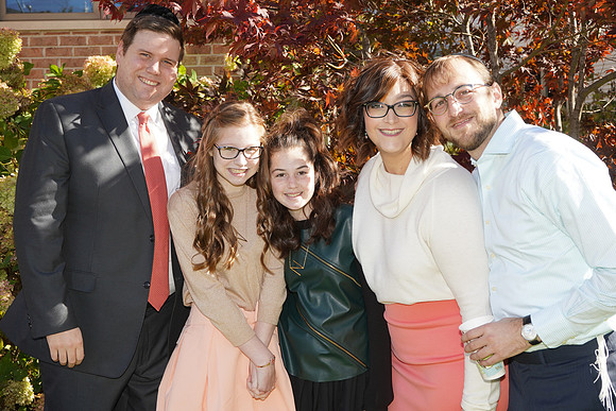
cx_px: 308
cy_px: 206
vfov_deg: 27.5
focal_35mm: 49
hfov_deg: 40.3
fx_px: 839
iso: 250
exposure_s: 1/250
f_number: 7.1
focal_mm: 49
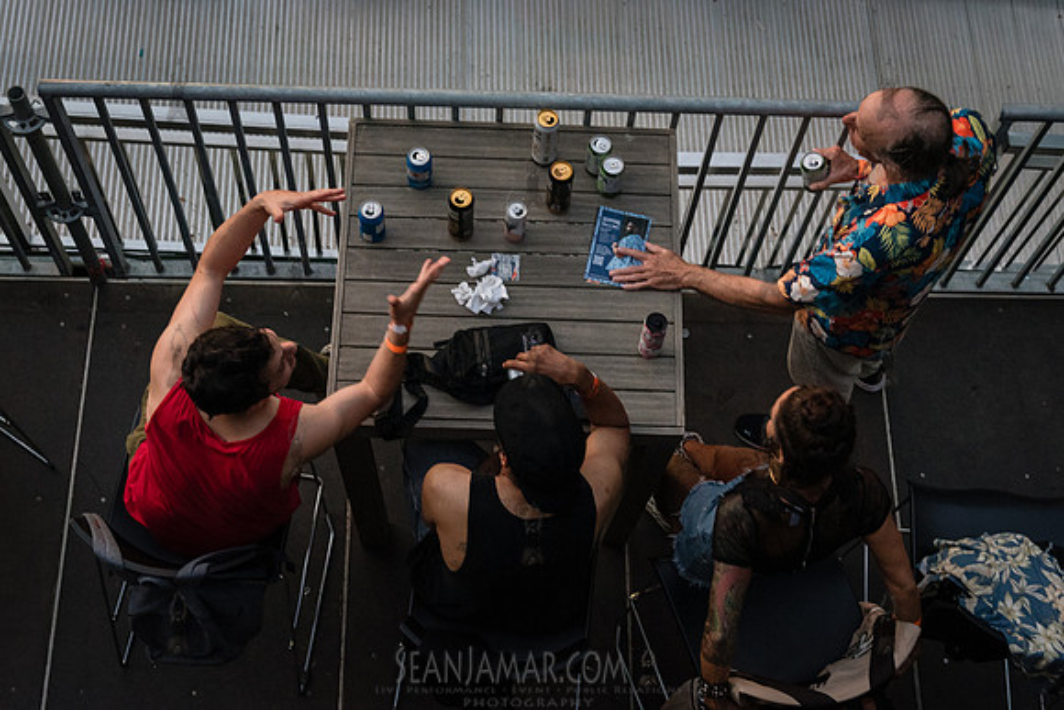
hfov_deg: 38.5
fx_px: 1522
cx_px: 514
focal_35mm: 51
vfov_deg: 26.2
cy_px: 299
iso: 4000
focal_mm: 42
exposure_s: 1/100
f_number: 3.5
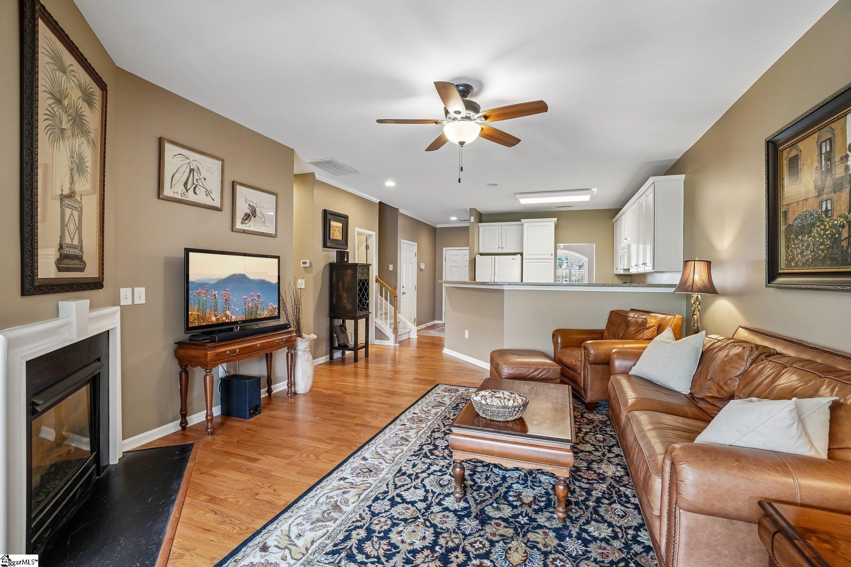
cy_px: 284
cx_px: 426
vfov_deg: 77.3
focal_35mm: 15
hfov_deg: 100.4
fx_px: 355
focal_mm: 10
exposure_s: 1/6
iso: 400
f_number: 8
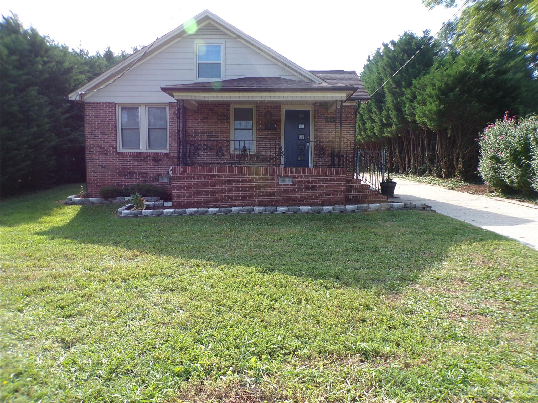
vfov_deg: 56.8
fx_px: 373
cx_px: 269
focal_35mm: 24
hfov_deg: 71.6
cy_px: 202
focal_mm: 4.3
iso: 80
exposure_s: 1/350
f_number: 3
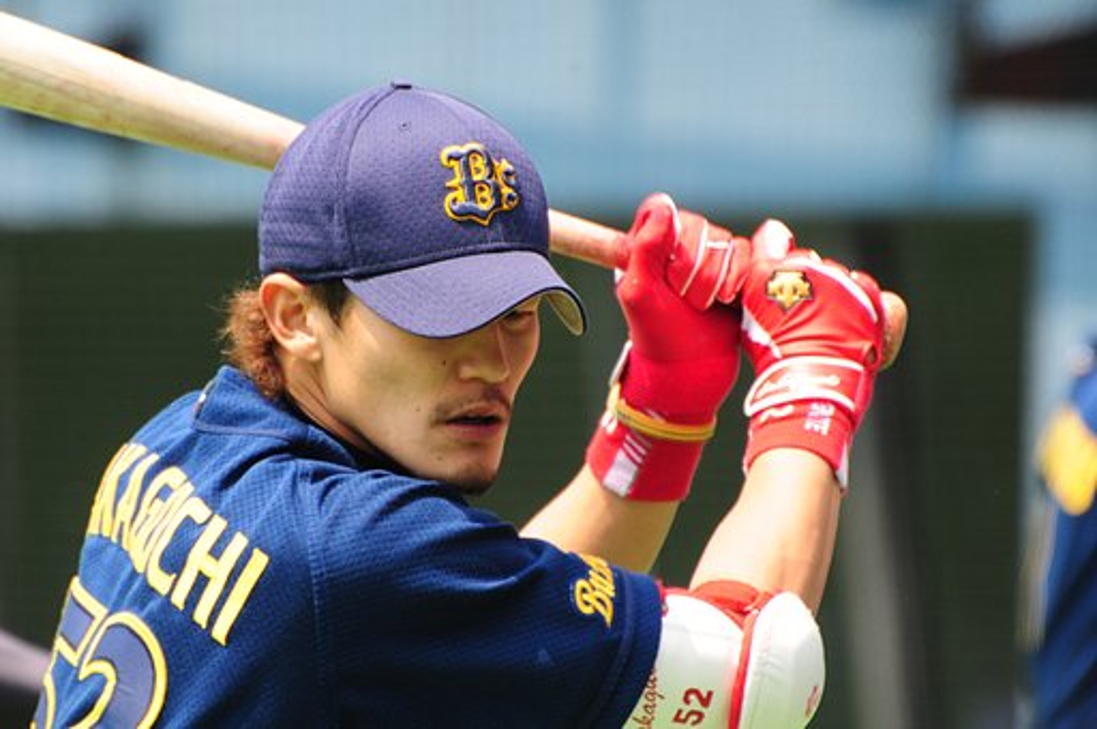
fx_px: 13695
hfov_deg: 4.6
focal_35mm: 450
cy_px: 364
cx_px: 548
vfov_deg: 3.0
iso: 640
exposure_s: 1/500
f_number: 5.6
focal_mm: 300
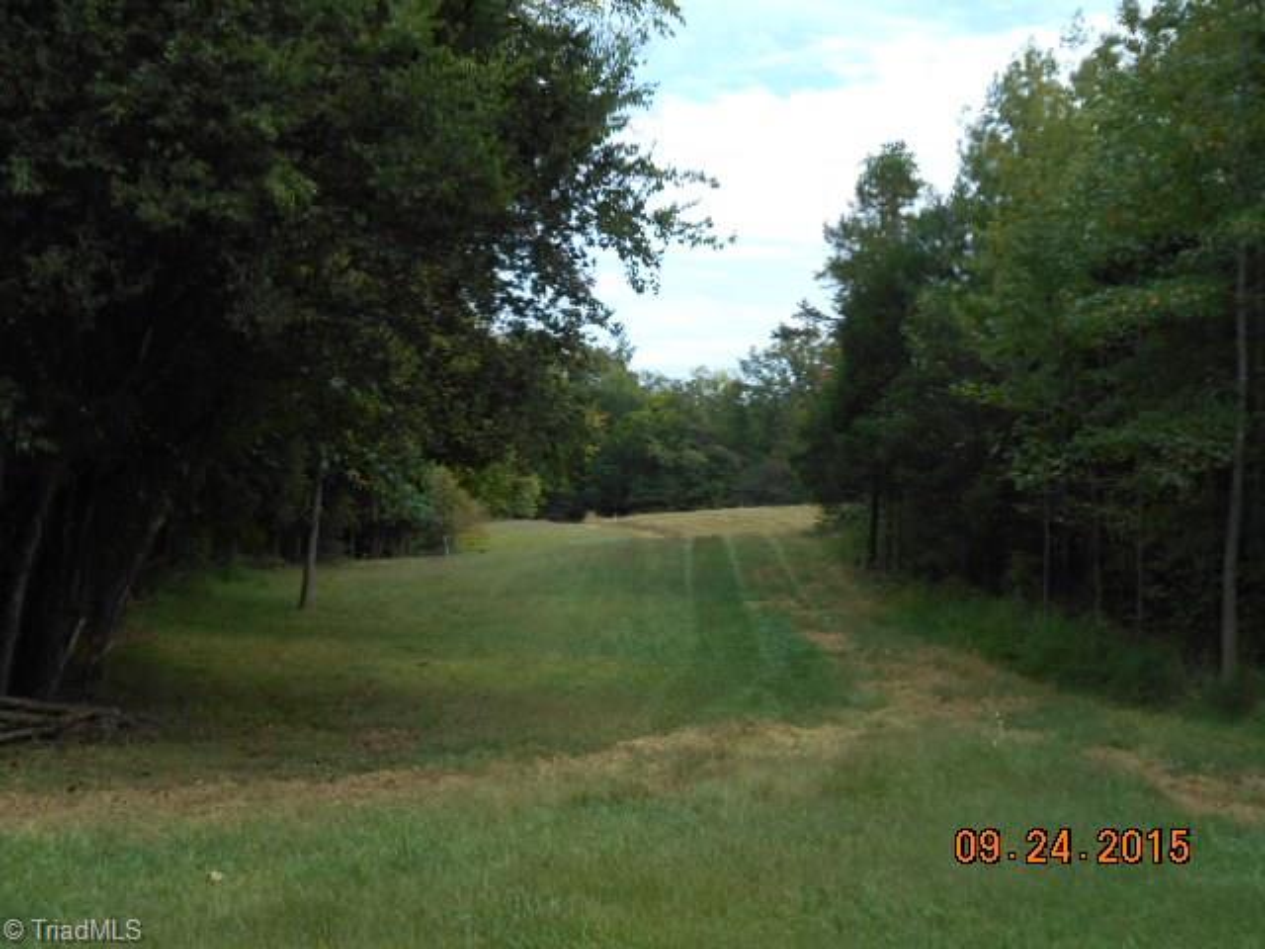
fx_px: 1571
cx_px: 632
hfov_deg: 43.9
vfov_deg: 33.6
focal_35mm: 43
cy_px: 474
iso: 80
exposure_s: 1/400
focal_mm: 7.7
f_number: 4.2
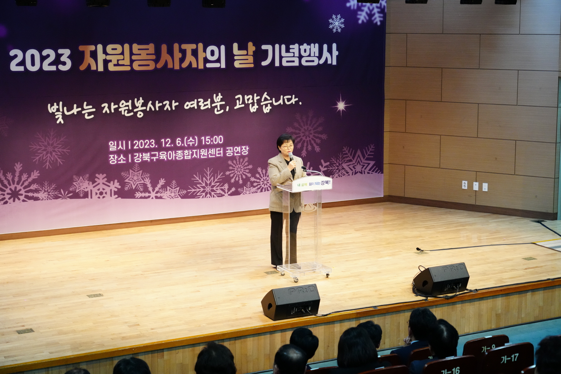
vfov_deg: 21.9
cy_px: 187
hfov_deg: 32.4
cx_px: 280
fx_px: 966
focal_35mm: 62
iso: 6400
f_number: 4
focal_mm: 62
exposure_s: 1/200
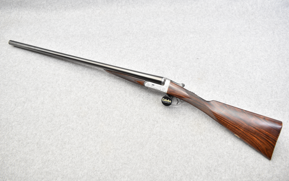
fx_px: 244
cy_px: 84
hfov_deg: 61.2
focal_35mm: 31
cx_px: 143
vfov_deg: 40.6
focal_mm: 20
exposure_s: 1/100
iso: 400
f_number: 5.6
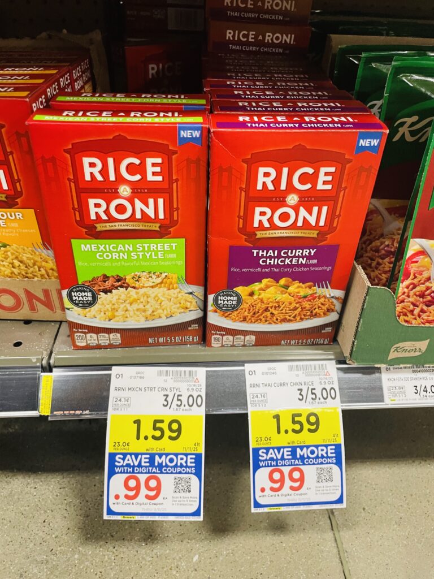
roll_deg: -1.8
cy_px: 290
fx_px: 435
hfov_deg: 53.1
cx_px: 217
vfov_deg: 67.3
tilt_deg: -34.4
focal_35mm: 26
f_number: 1.6
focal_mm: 4.2
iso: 250
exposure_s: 1/60
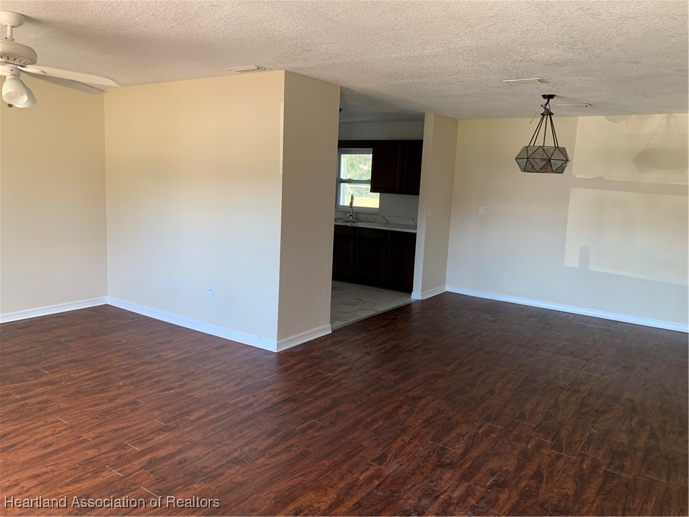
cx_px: 344
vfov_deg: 53.1
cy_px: 258
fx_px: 518
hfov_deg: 67.3
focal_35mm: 26
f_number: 1.8
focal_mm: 4.25
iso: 100
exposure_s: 1/83
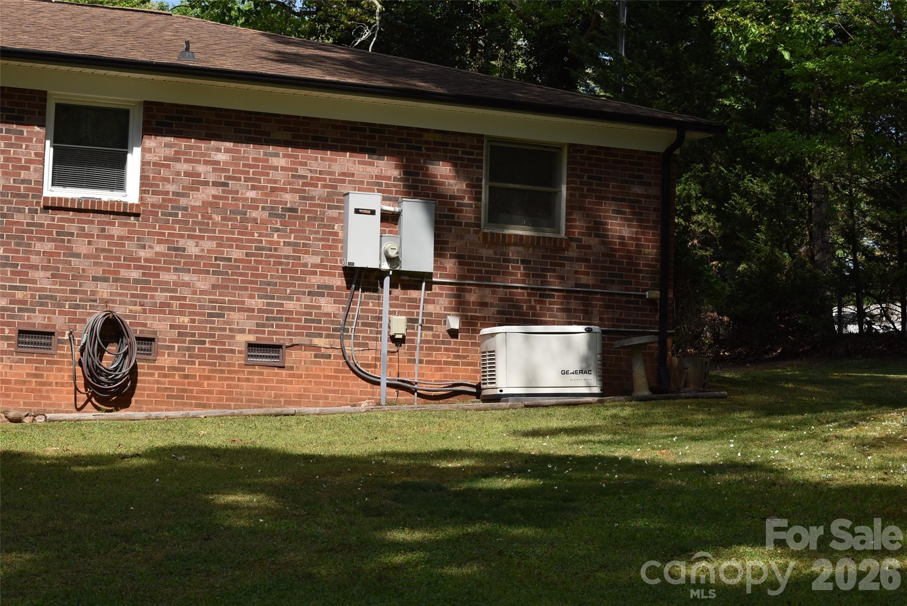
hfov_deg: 24.6
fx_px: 2080
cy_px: 303
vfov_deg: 16.6
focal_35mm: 82
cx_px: 454
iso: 100
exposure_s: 1/200
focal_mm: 55
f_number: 10
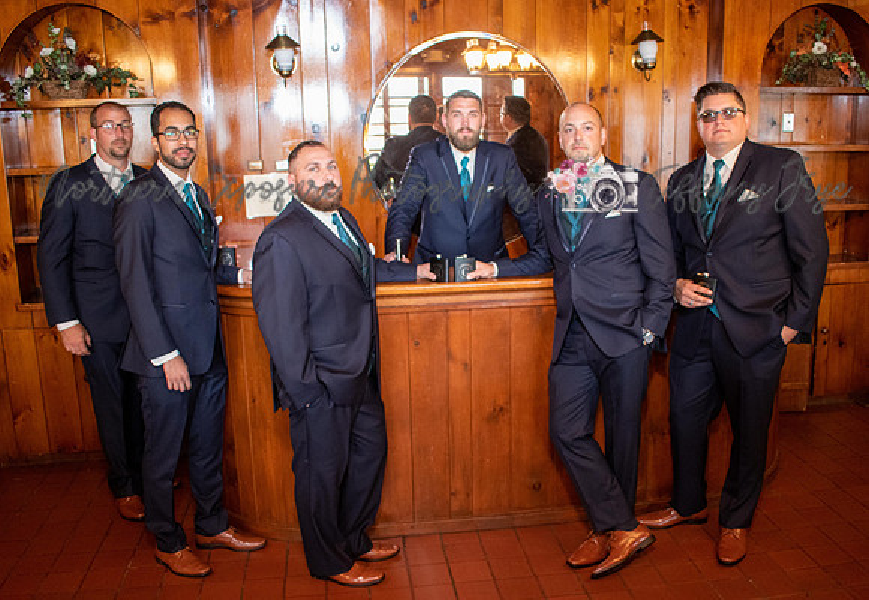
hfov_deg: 55.3
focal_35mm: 34
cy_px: 317
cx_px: 448
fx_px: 830
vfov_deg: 39.7
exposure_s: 1/60
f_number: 3.5
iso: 1400
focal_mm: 18
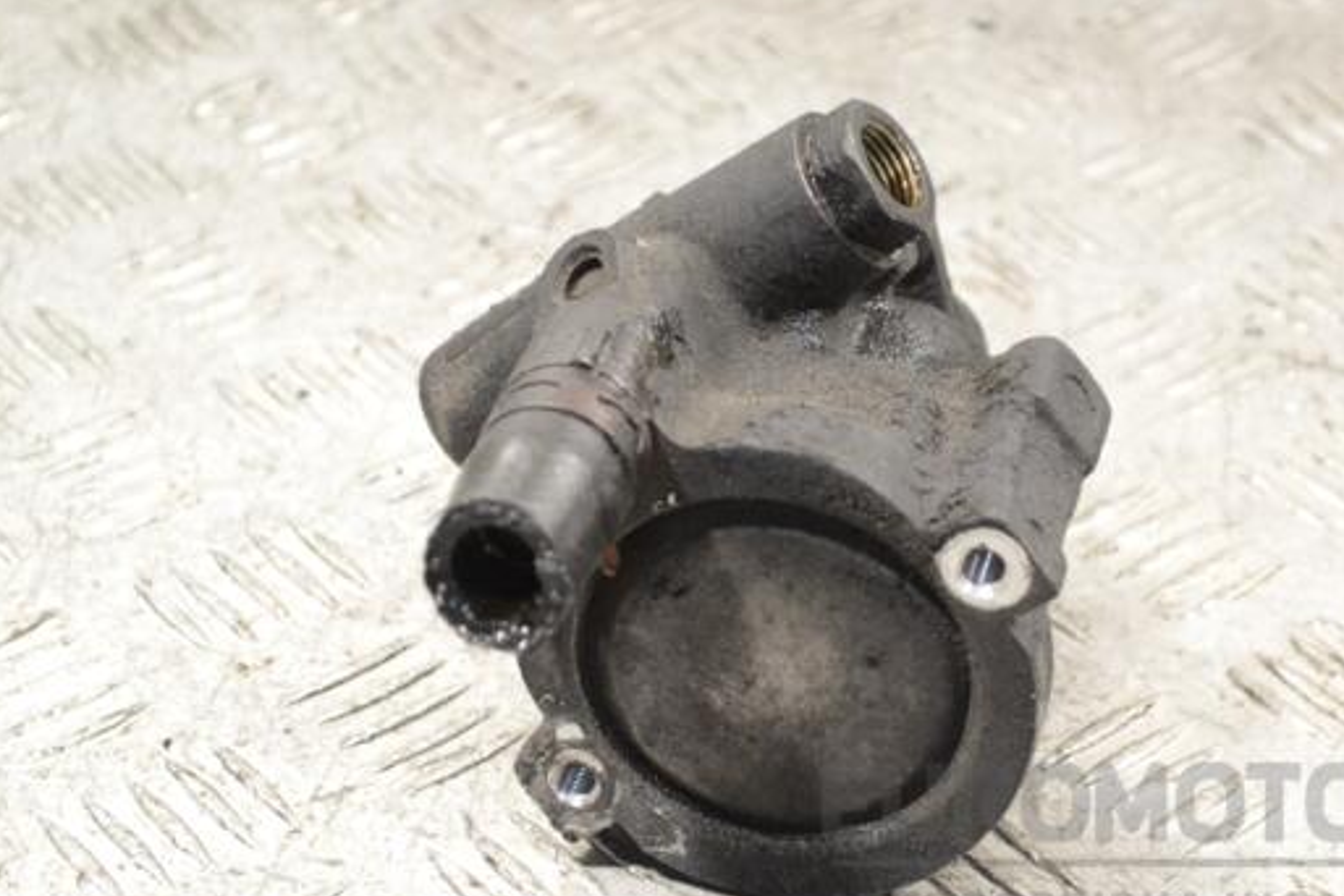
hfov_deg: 21.1
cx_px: 773
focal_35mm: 97
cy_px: 453
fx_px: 3606
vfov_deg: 14.2
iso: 3200
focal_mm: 55
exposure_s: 1/160
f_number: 6.3
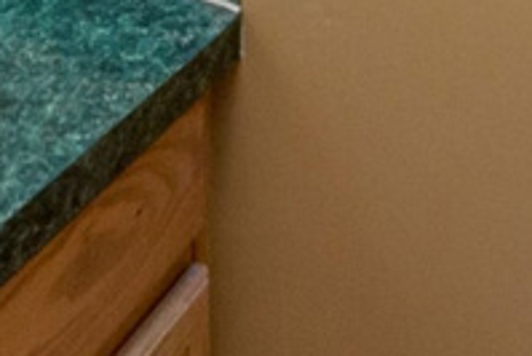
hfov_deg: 32.6
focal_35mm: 58
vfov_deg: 19.7
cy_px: -209
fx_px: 858
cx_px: 43
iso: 200
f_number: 5
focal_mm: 12
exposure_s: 1/60
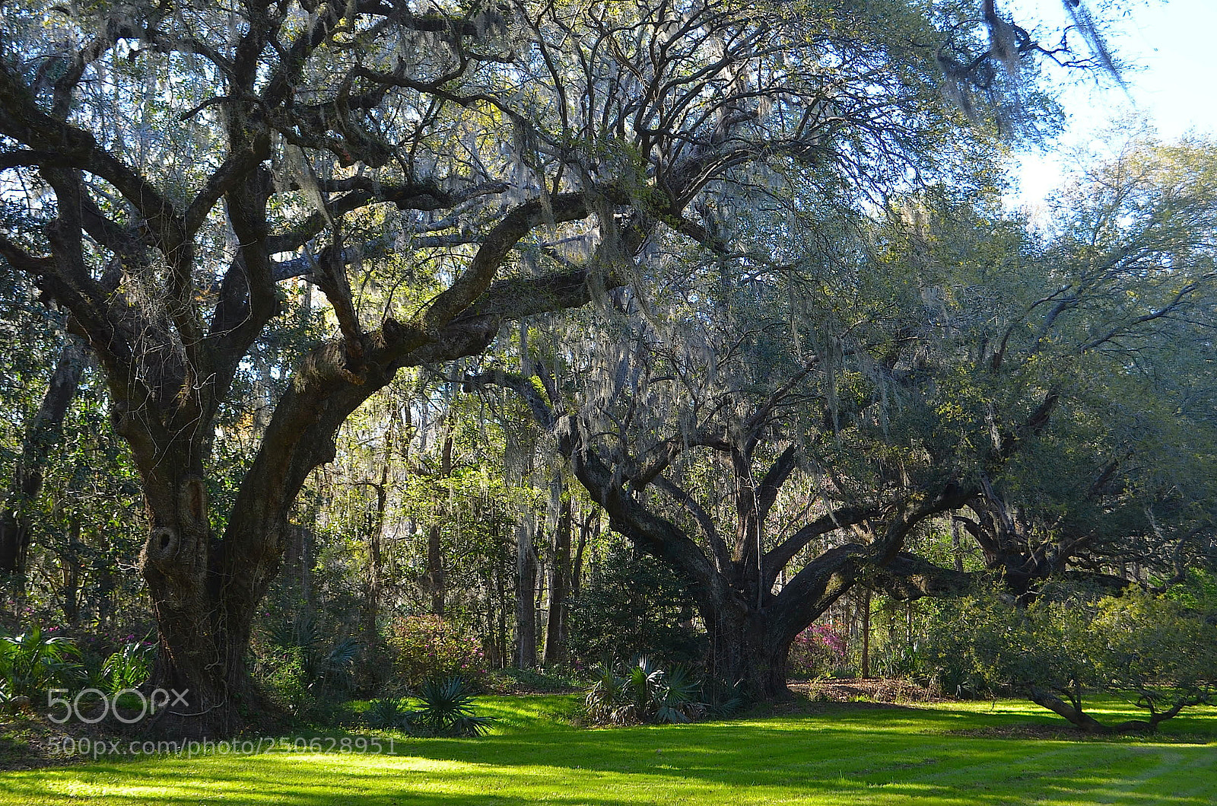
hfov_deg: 41.2
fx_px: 1619
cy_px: 403
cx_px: 608
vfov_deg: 27.9
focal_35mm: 48
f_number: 5.6
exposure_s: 1/125
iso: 250
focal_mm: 32
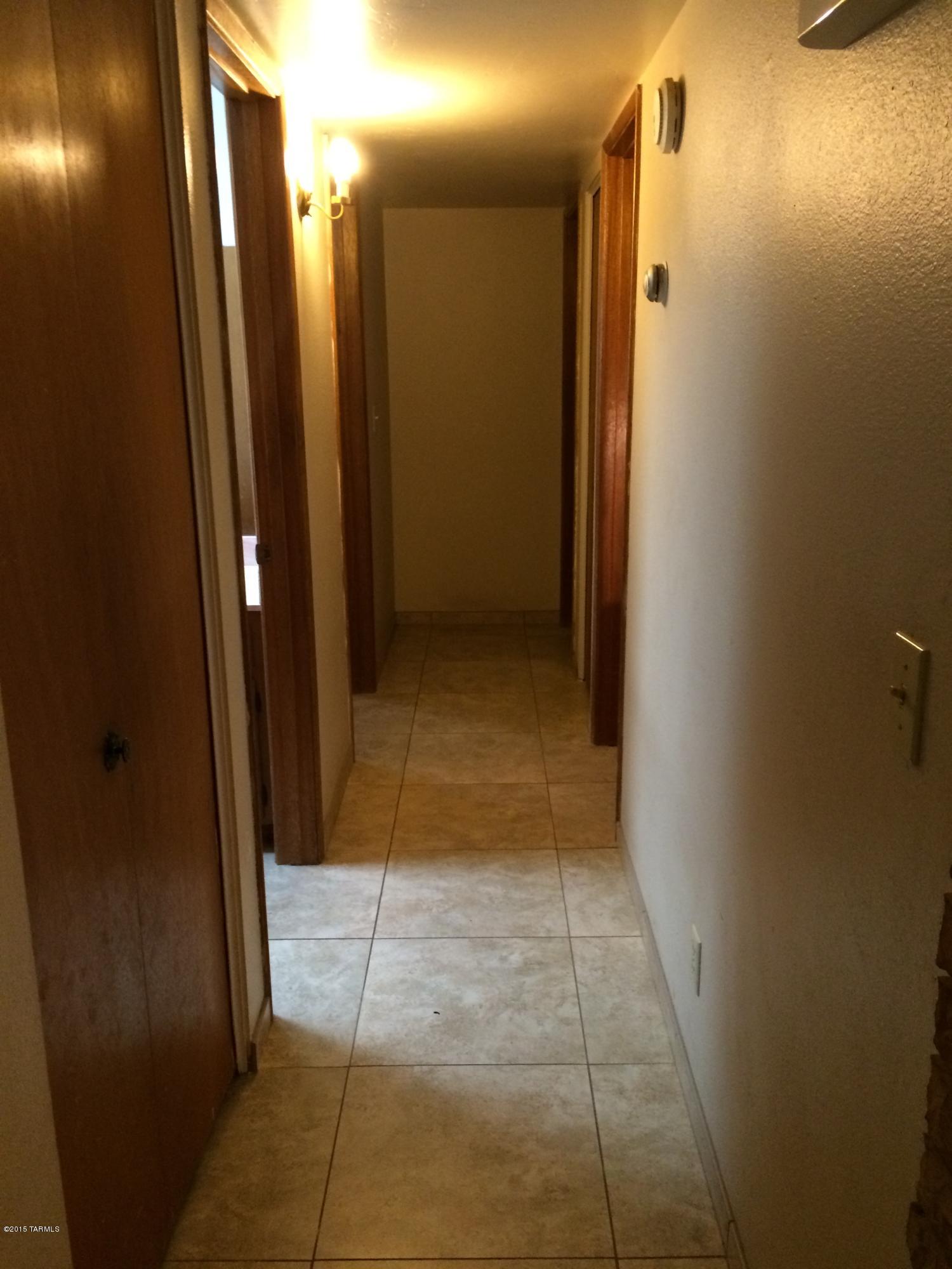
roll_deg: +2.7
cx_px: 476
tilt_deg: -16.2
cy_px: 634
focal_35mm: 29
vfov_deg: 61.7
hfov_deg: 48.2
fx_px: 1063
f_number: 2.2
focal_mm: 4.15
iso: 250
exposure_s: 1/20
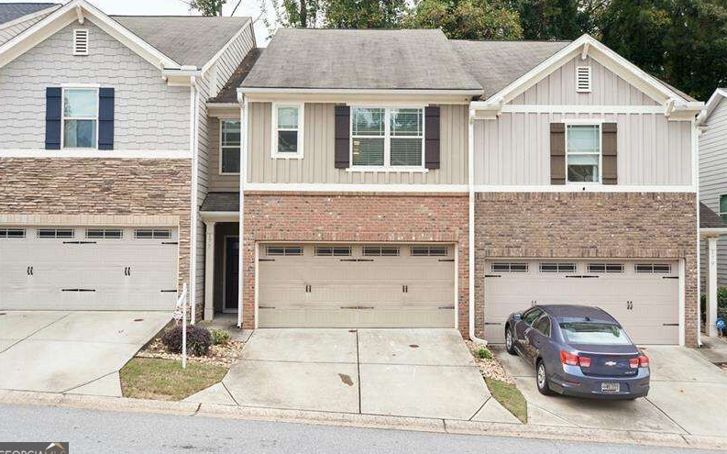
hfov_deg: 54.0
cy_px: 221
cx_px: 363
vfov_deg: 35.3
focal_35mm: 36
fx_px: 713
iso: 500
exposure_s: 1/1000
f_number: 6.3
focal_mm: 35
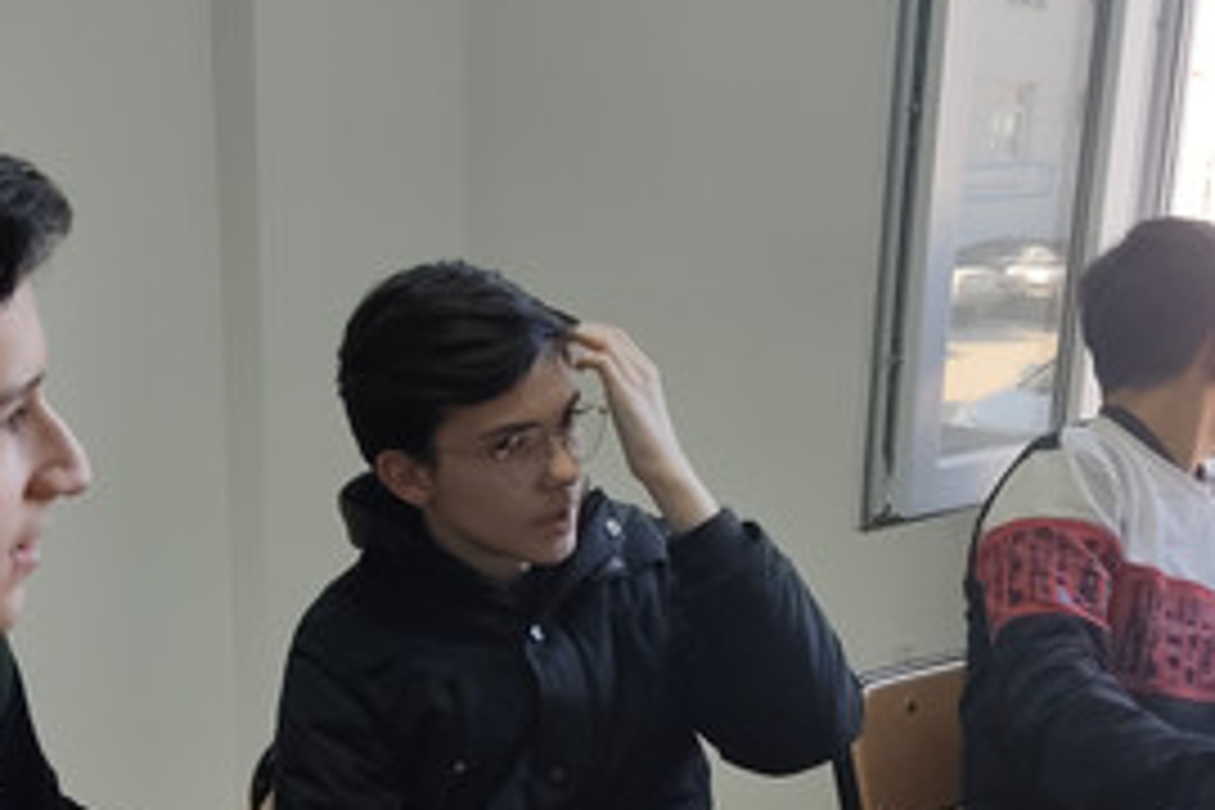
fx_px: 1687
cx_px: 518
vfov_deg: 26.7
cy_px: 596
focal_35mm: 50
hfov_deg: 39.5
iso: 160
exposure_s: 1/100
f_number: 1.79
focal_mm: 4.74
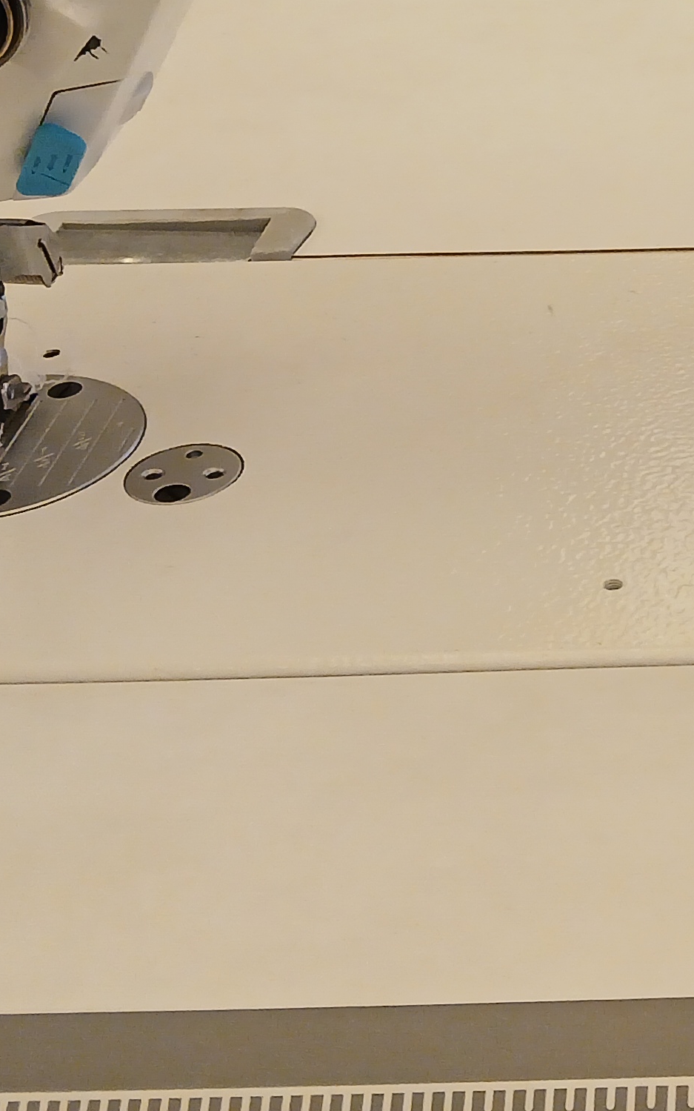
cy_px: 181
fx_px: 2269
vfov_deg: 26.8
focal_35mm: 75
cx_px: 993
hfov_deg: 16.1
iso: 200
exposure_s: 1/50
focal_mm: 3.98
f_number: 1.8
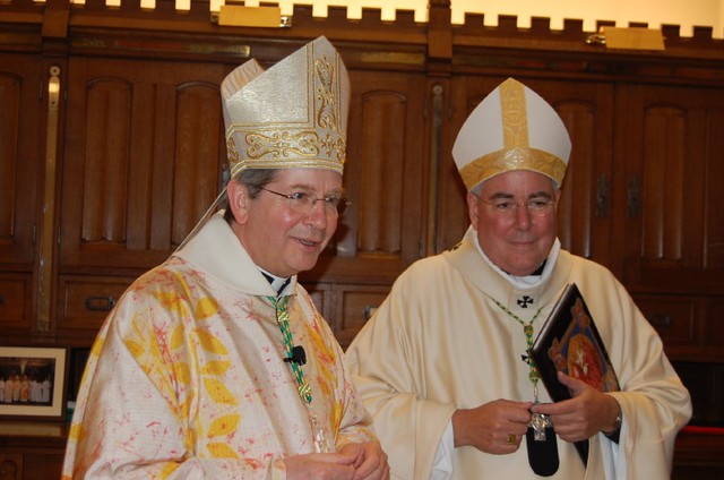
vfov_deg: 23.7
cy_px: 240
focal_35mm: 57
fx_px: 1144
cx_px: 362
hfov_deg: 35.1
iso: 400
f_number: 5
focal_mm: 38
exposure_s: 1/60
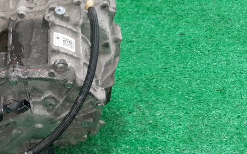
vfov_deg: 17.1
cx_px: -16
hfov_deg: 25.4
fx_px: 511
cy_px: 105
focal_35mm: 76
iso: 156
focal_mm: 3.93
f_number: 1.7
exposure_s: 1/50
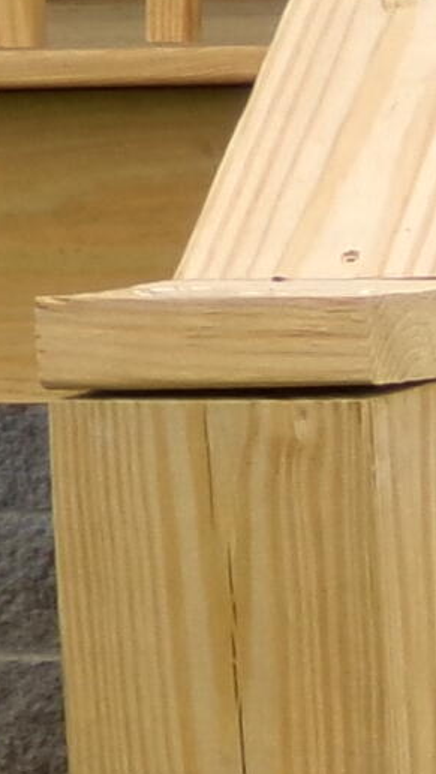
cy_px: 609
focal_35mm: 234
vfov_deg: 9.2
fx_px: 4807
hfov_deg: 4.6
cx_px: 1990
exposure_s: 1/125
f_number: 4
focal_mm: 6.6
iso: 100
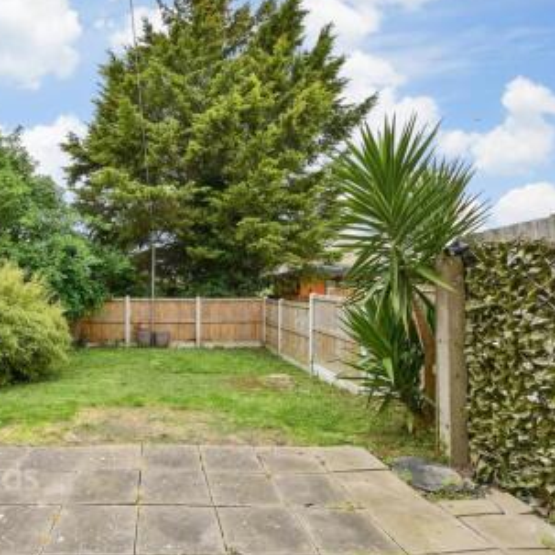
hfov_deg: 72.0
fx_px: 363
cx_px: 174
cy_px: 278
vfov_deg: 74.8
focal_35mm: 20
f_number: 9
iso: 400
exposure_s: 1/200
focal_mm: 10
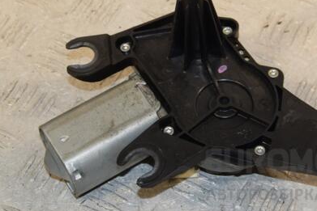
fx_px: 1013
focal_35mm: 115
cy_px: 53
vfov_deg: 11.9
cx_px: 191
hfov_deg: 17.8
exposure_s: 1/200
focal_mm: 50
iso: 800
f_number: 7.1
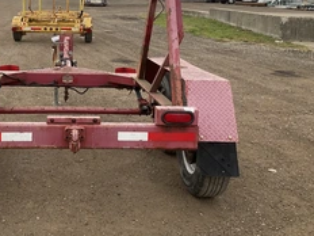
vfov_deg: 28.6
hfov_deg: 37.3
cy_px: 57
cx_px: 80
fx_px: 454
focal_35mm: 50
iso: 20
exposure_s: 1/194
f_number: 1.8
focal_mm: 3
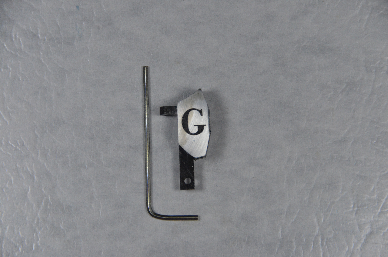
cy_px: 128
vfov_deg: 4.6
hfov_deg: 6.9
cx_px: 194
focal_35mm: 300
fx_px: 3227
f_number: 8
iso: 1600
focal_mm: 200
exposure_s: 1/1000
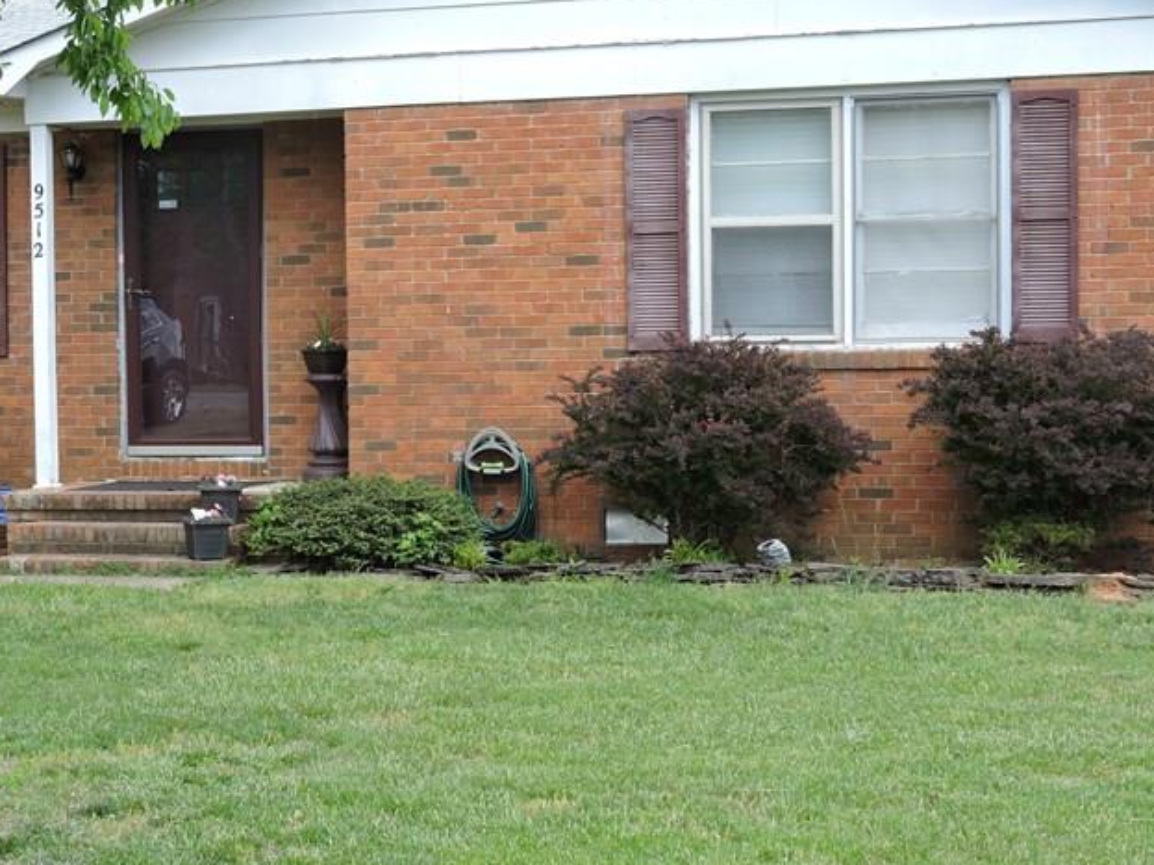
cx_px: 307
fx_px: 2466
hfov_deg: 26.0
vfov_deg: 19.9
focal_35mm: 74
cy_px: 435
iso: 100
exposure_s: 1/200
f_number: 4
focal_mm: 8.1
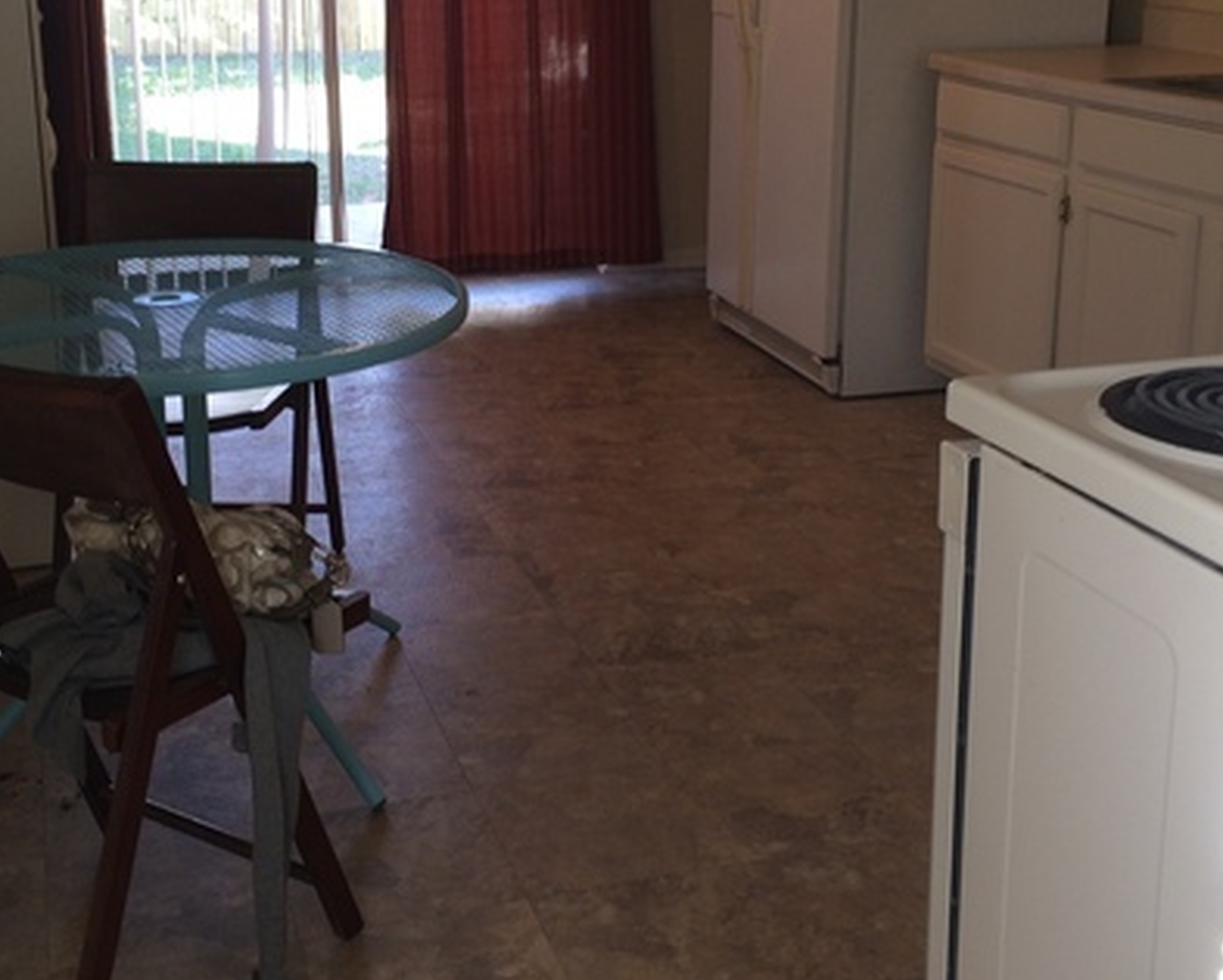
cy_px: 341
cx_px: 563
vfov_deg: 31.3
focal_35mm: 48
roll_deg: +1.3
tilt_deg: -18.2
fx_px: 1739
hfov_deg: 38.7
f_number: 2.2
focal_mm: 4.15
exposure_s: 1/40
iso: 32
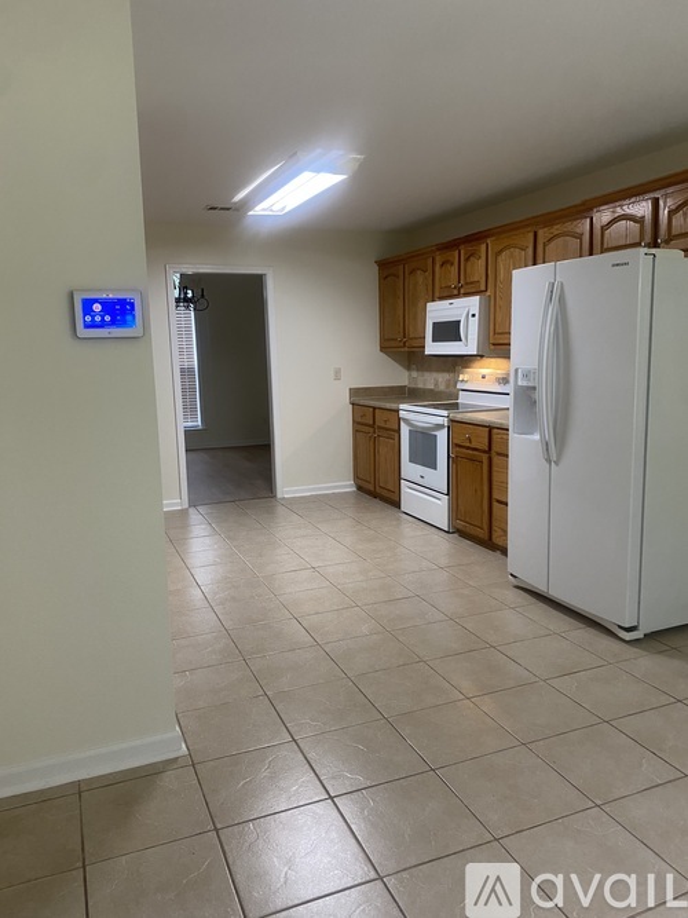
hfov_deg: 53.0
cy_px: 459
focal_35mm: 26
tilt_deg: -7.6
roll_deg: +2.8
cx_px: 344
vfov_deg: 67.3
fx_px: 689
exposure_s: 1/60
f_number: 1.8
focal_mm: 4.25
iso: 250
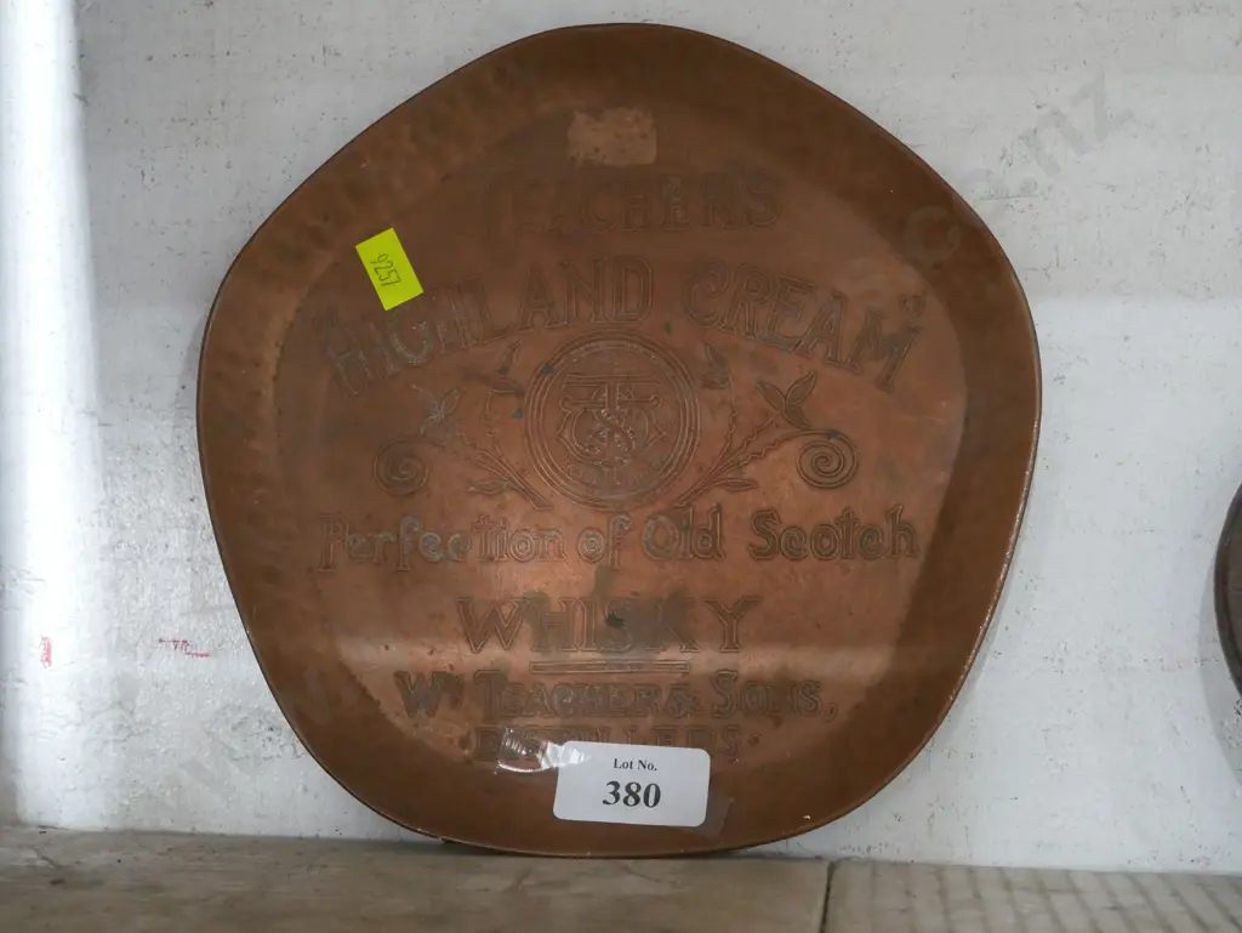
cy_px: 466
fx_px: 1795
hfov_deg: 38.2
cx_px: 621
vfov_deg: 29.1
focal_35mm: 50
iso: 3200
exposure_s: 1/25
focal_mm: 25
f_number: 5.3
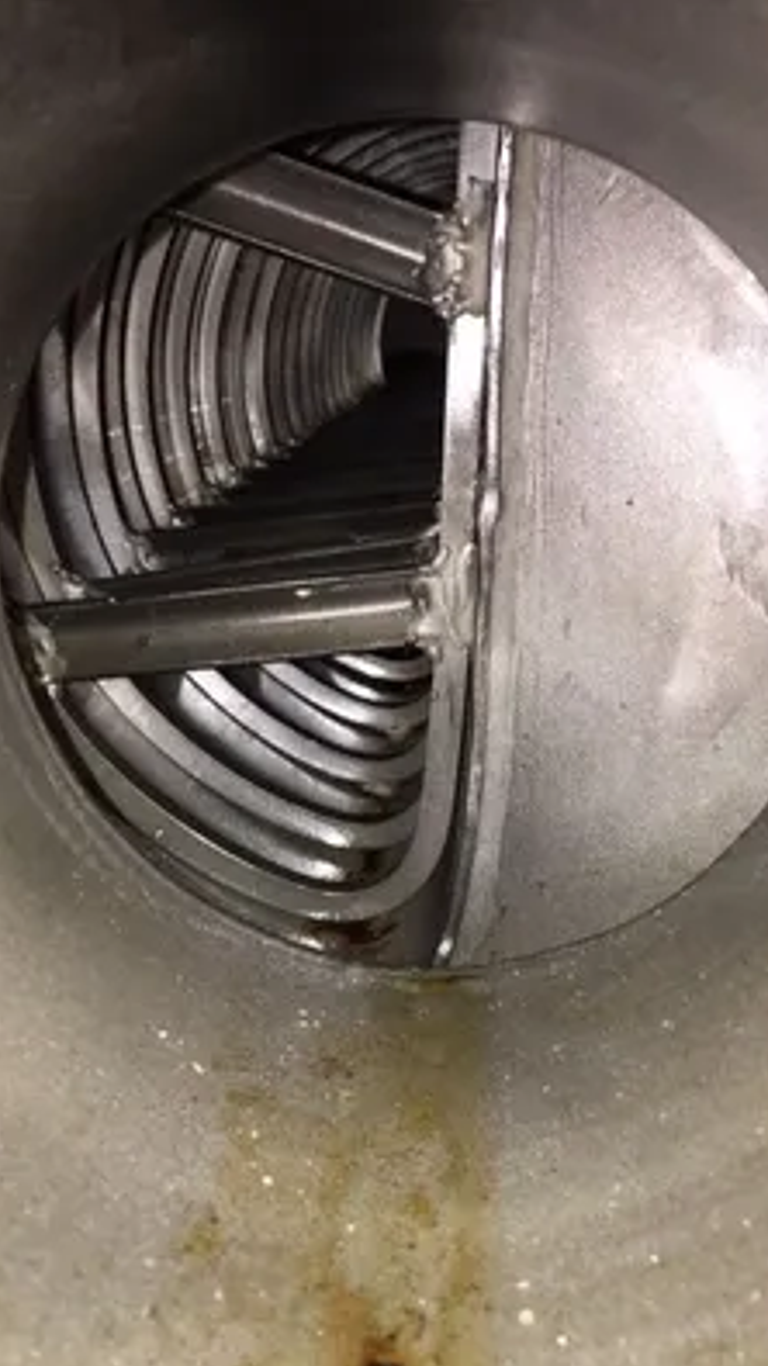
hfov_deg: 36.6
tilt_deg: -17.5
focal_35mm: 32
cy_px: 688
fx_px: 1159
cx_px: 439
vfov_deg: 61.0
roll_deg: +2.1
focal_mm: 4.15
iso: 32
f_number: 2.2
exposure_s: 1/30
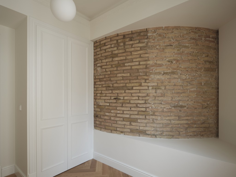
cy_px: 88
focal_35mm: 19
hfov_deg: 84.7
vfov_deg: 68.7
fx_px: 130
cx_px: 118
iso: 400
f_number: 11
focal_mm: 24
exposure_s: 1/30
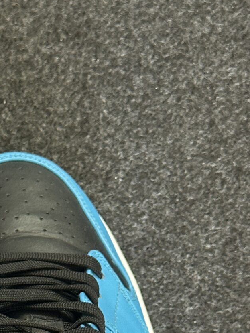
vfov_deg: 12.9
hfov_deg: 9.9
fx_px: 1424
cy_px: 438
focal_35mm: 148
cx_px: -65
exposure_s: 1/33
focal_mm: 6.86
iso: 250
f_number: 1.78
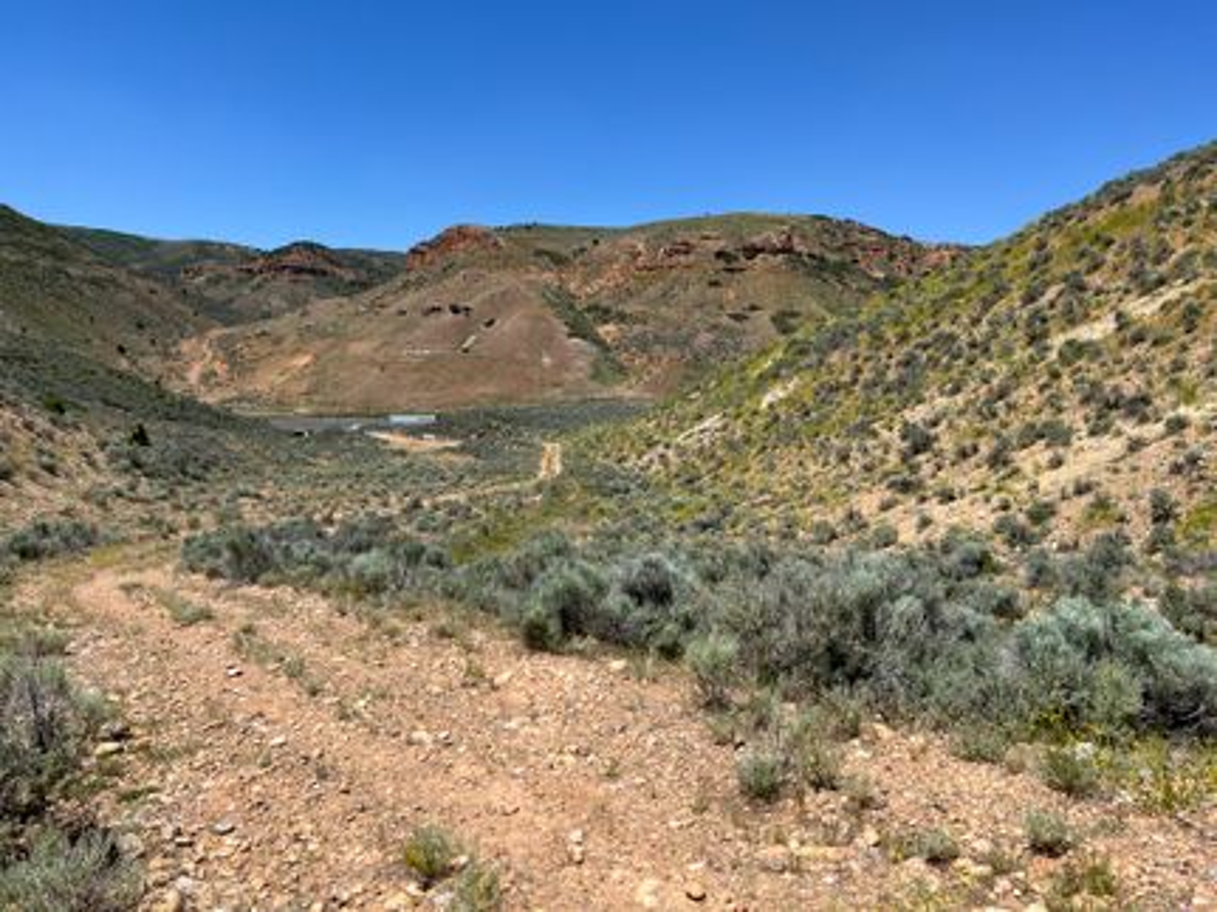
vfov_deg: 53.0
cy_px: 456
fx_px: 914
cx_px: 608
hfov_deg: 67.3
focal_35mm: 26
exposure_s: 1/4444
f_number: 1.5
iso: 50
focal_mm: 5.7
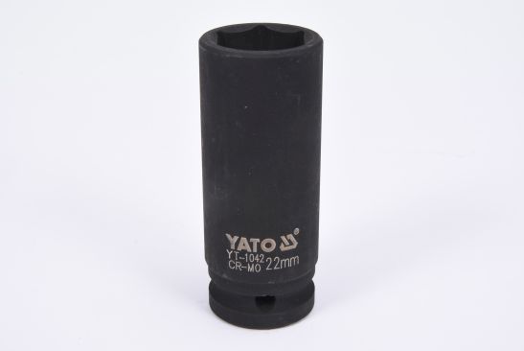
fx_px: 1093
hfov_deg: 27.0
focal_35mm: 75
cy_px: 176
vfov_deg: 18.2
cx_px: 262
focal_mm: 50
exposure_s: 1/125
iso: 250
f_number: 16
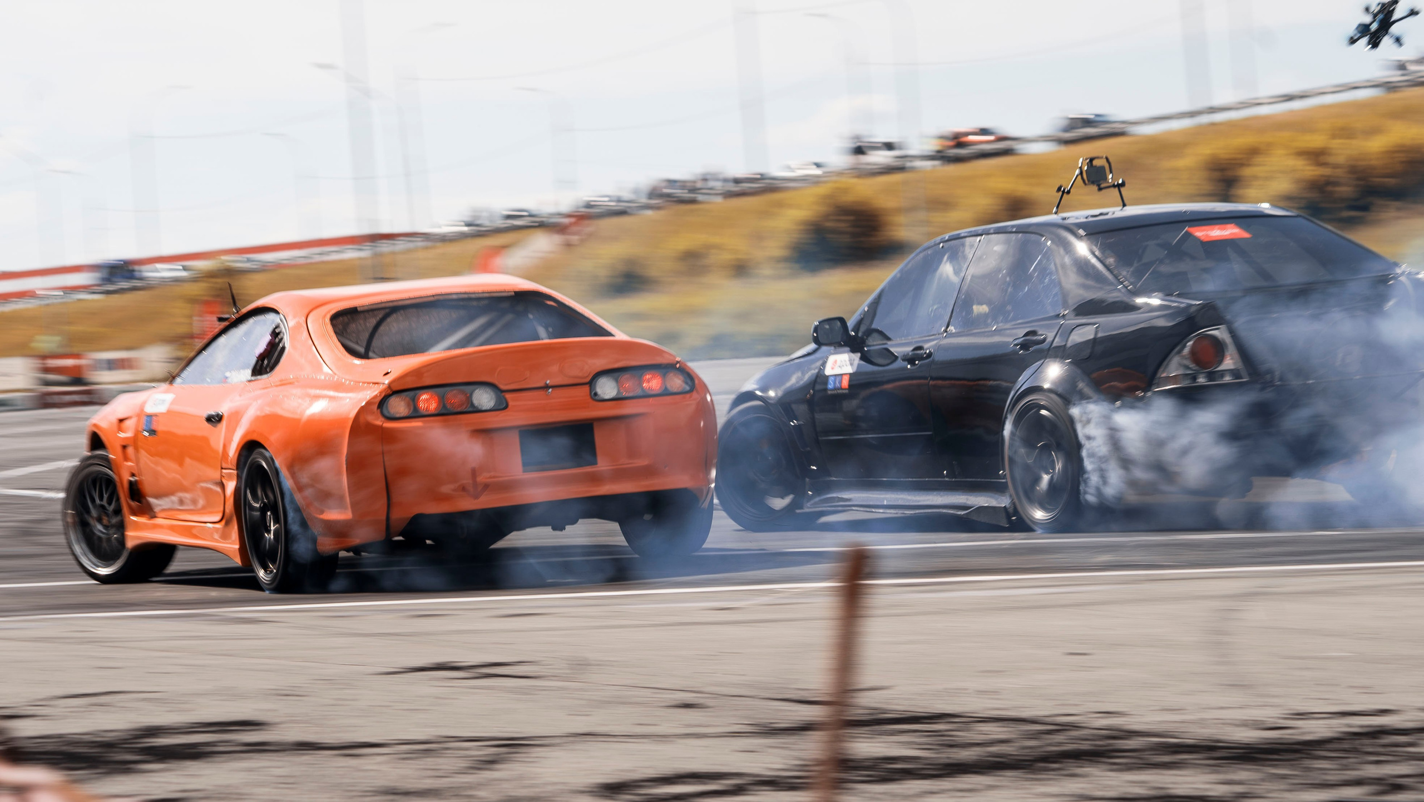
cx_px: 712
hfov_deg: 18.3
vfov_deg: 10.3
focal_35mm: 117
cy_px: 401
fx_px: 4430
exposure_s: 1/125
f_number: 10
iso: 100
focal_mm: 75
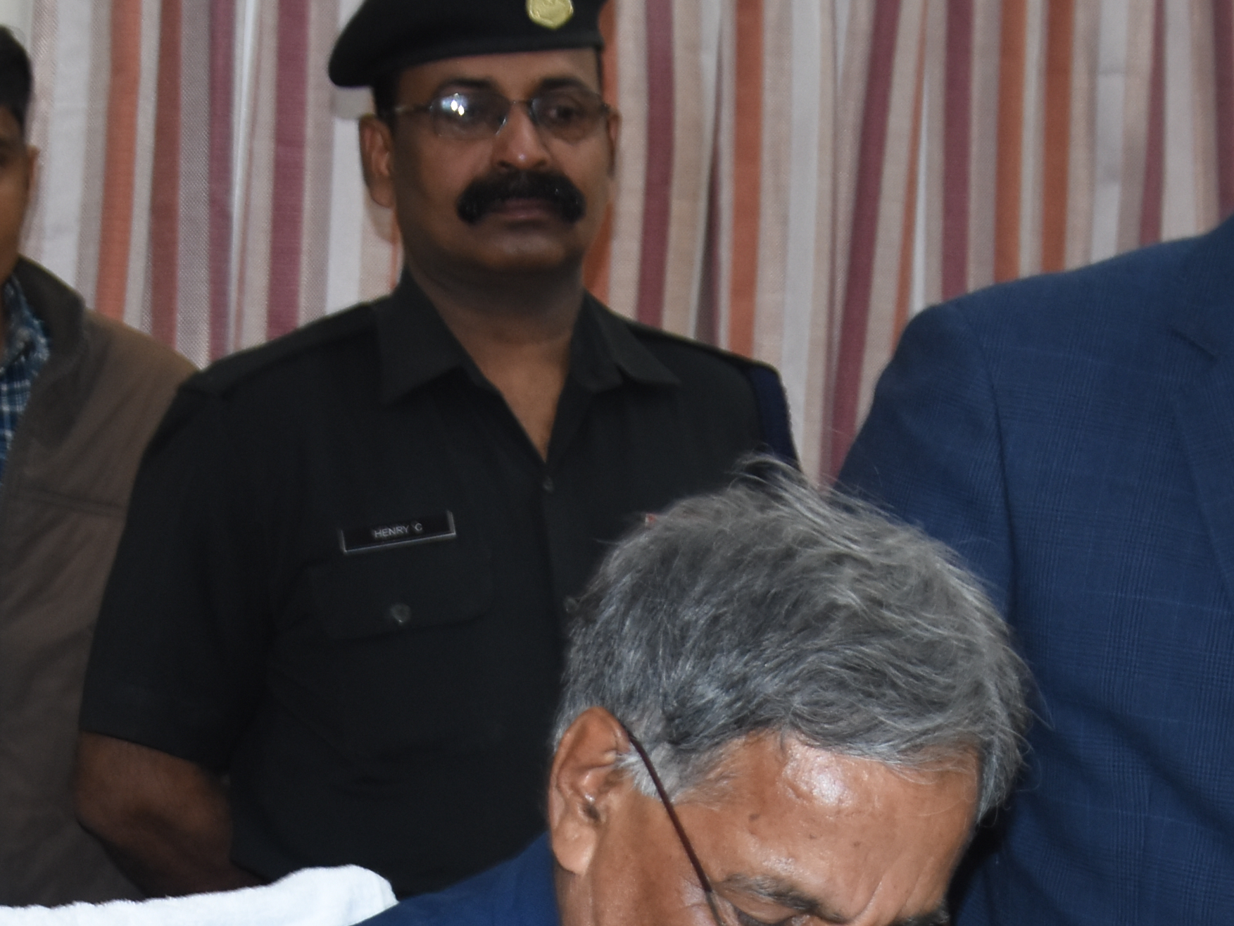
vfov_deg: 13.1
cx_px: 751
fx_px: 3957
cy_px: 953
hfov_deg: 17.7
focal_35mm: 111
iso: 800
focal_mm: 30
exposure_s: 1/60
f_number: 5
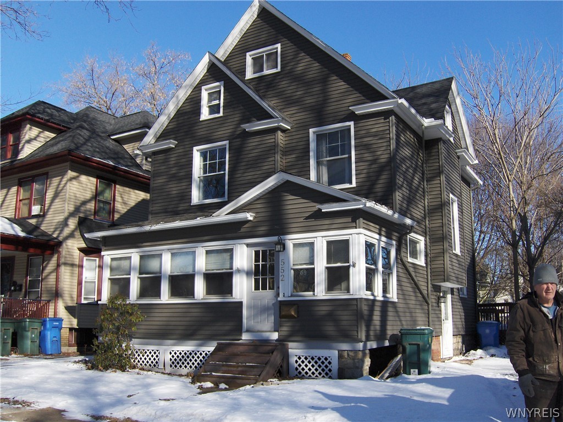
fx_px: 569
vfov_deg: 40.7
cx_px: 282
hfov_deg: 52.6
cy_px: 211
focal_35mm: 35
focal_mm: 7.5
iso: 100
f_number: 4.3
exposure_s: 1/719
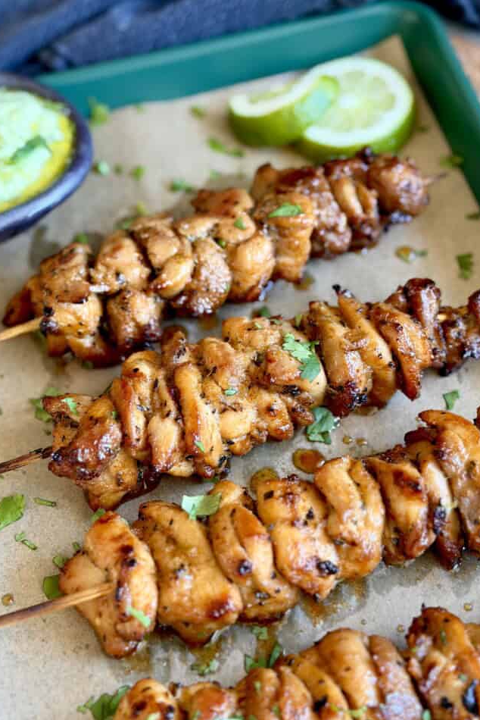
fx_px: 1019
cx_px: 255
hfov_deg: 26.5
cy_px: 355
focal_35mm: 51
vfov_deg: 38.9
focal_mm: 6.8
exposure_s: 1/60
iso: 200
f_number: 1.8
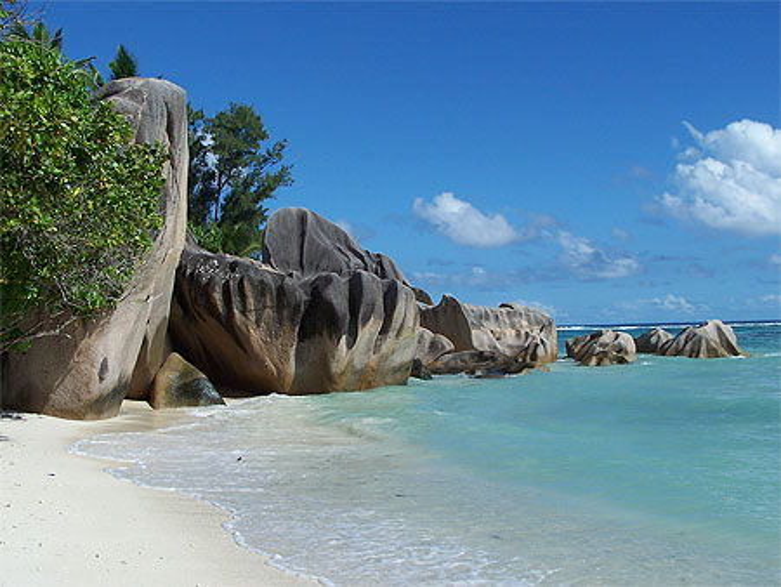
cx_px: 390
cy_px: 294
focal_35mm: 40
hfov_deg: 46.8
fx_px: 903
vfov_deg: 36.0
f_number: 5.6
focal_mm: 6.7
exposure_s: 1/750
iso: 80
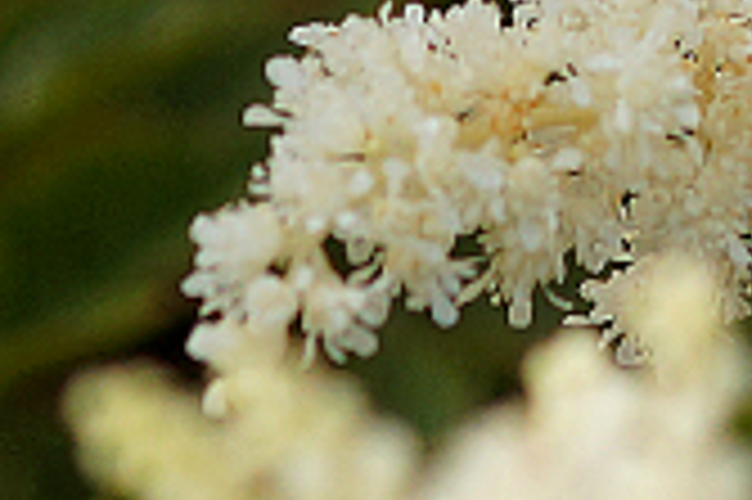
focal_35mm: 1079
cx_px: 1360
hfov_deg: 1.9
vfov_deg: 1.3
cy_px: -959
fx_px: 22517
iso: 100
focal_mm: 100
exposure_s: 1/200
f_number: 4.5
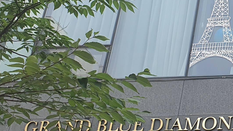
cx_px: 322
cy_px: 34
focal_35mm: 107
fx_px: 661
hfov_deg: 18.3
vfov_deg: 11.3
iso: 50
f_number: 2.4
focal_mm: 4.32
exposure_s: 1/435
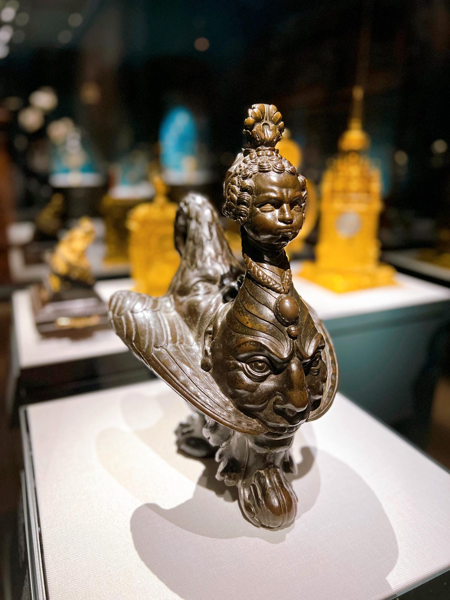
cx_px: 225
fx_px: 451
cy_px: 300
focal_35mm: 26
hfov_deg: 53.1
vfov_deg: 67.3
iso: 200
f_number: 1.5
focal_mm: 5.7
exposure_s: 1/60
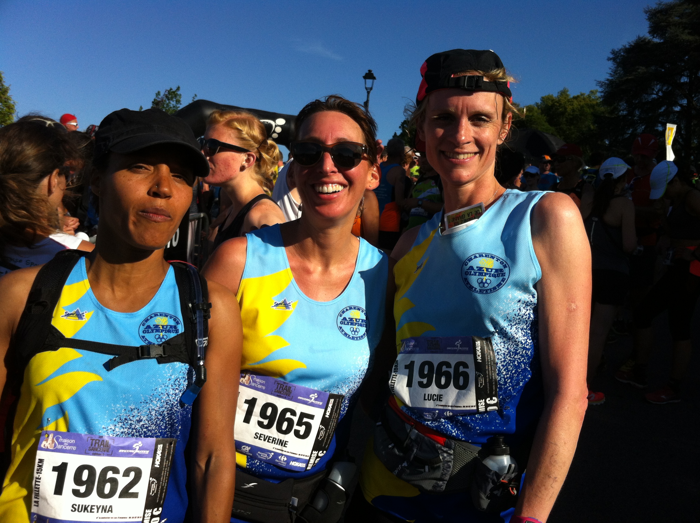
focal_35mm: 35
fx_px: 707
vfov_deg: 40.6
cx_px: 350
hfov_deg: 52.7
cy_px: 262
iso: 80
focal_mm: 3.85
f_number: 2.8
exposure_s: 1/1676
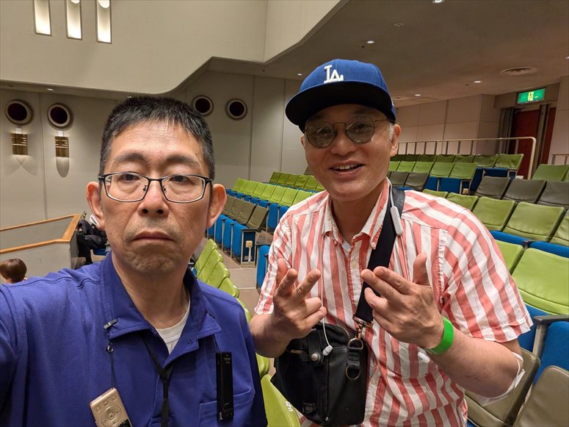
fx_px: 345
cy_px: 214
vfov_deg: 63.4
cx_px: 284
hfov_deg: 79.0
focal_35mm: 21
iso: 615
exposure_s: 1/120
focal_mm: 2.74
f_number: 2.2
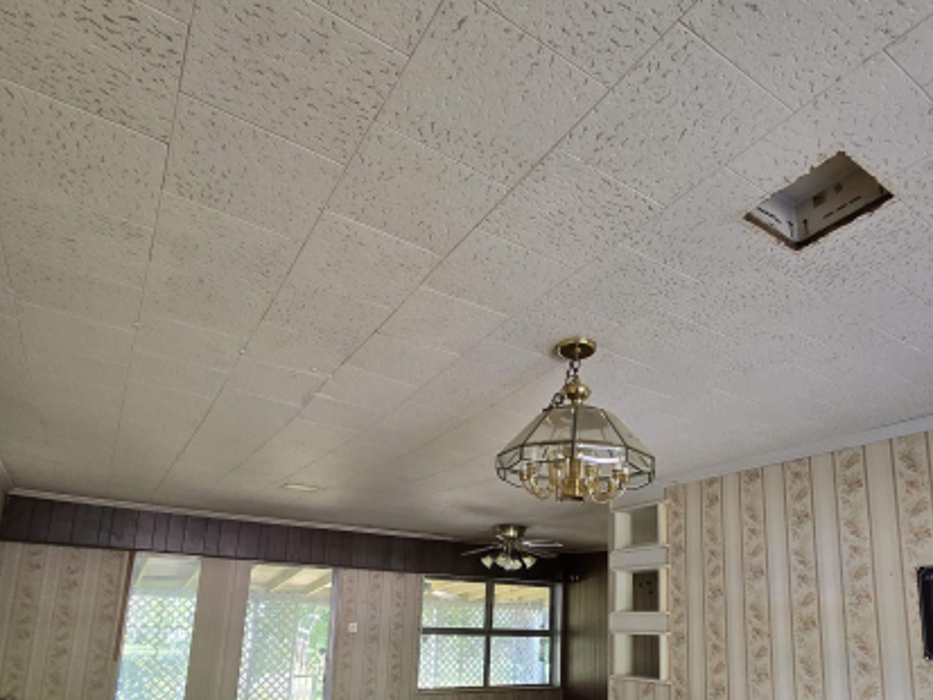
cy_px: 513
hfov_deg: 78.7
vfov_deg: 60.5
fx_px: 566
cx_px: 521
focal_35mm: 21
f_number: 2.2
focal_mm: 2.2
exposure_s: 1/52
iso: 200
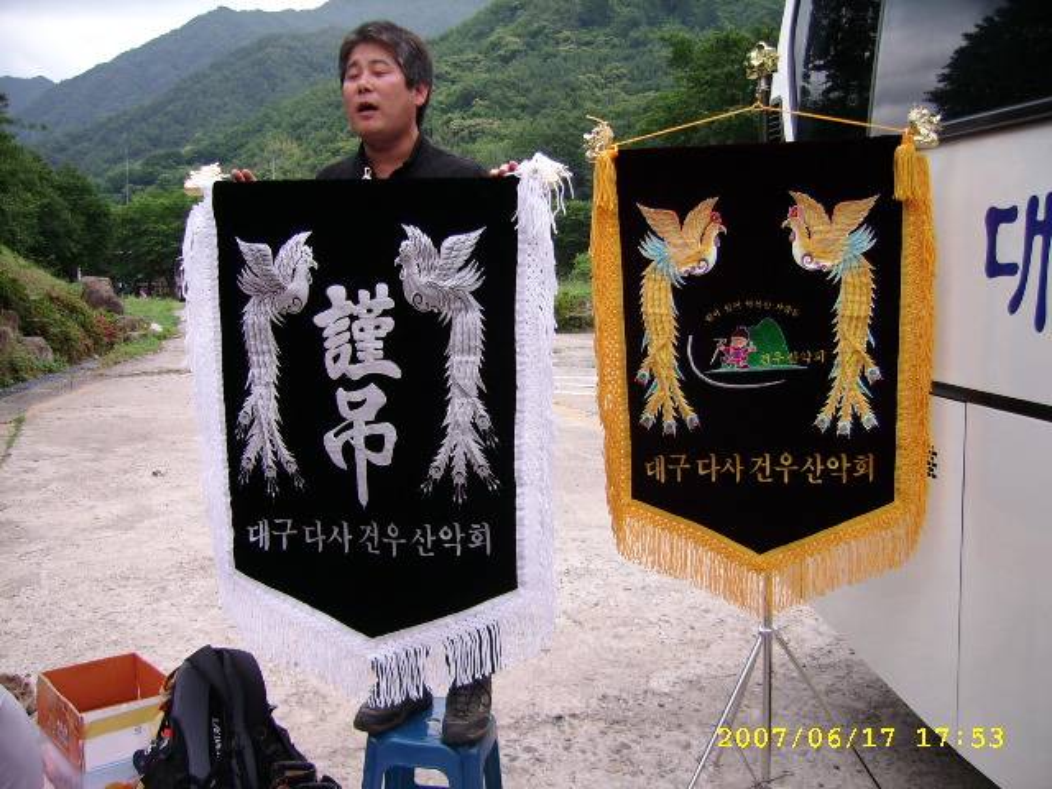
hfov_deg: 52.6
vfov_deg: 40.7
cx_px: 526
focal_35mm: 35
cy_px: 394
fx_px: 1064
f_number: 2.8
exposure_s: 1/78
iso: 100
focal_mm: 5.95
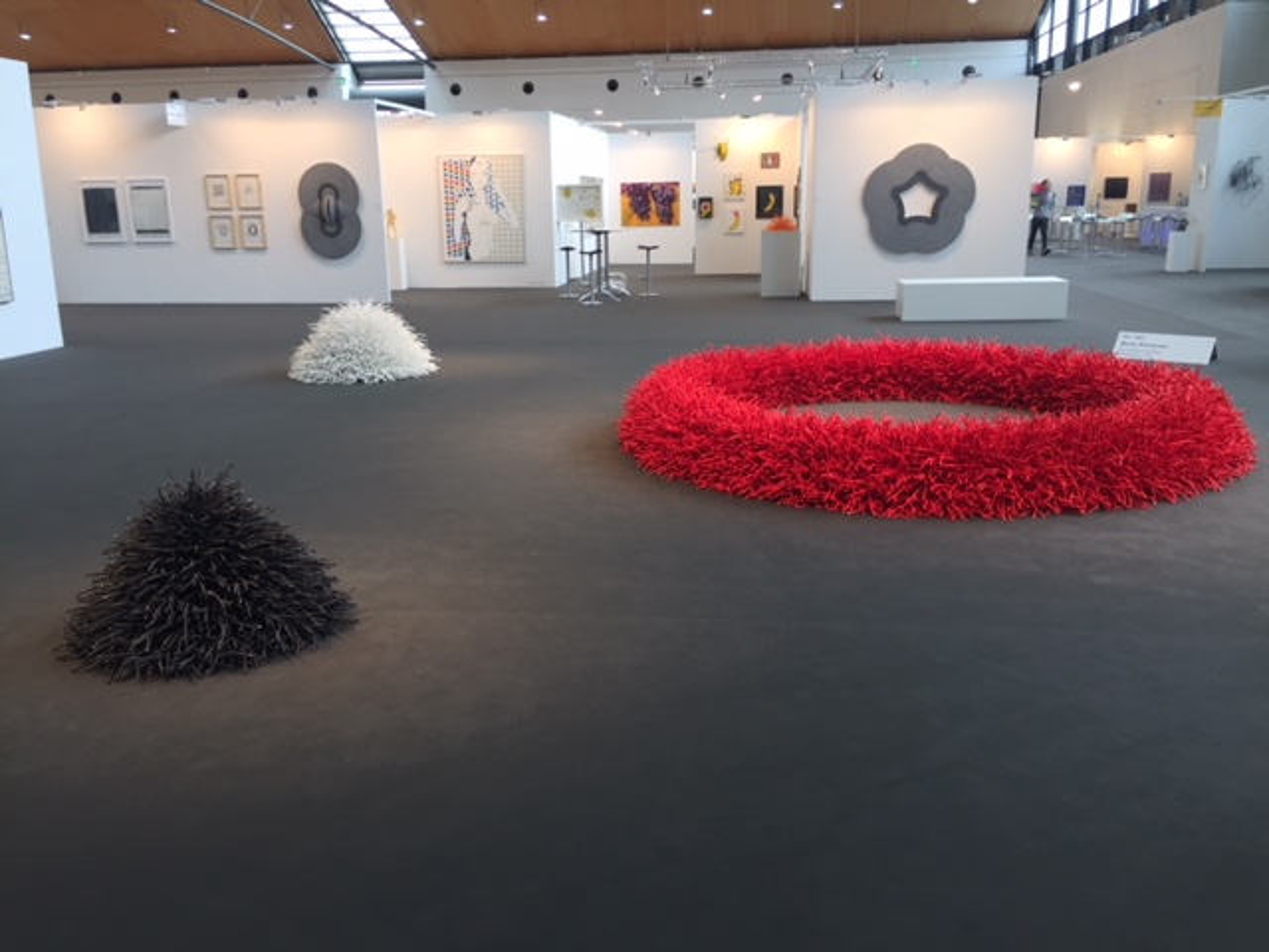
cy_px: 476
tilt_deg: -14.6
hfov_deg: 61.7
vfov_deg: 48.2
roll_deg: +0.8
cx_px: 634
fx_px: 1063
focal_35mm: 29
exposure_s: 1/50
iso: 32
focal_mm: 4.15
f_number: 2.2
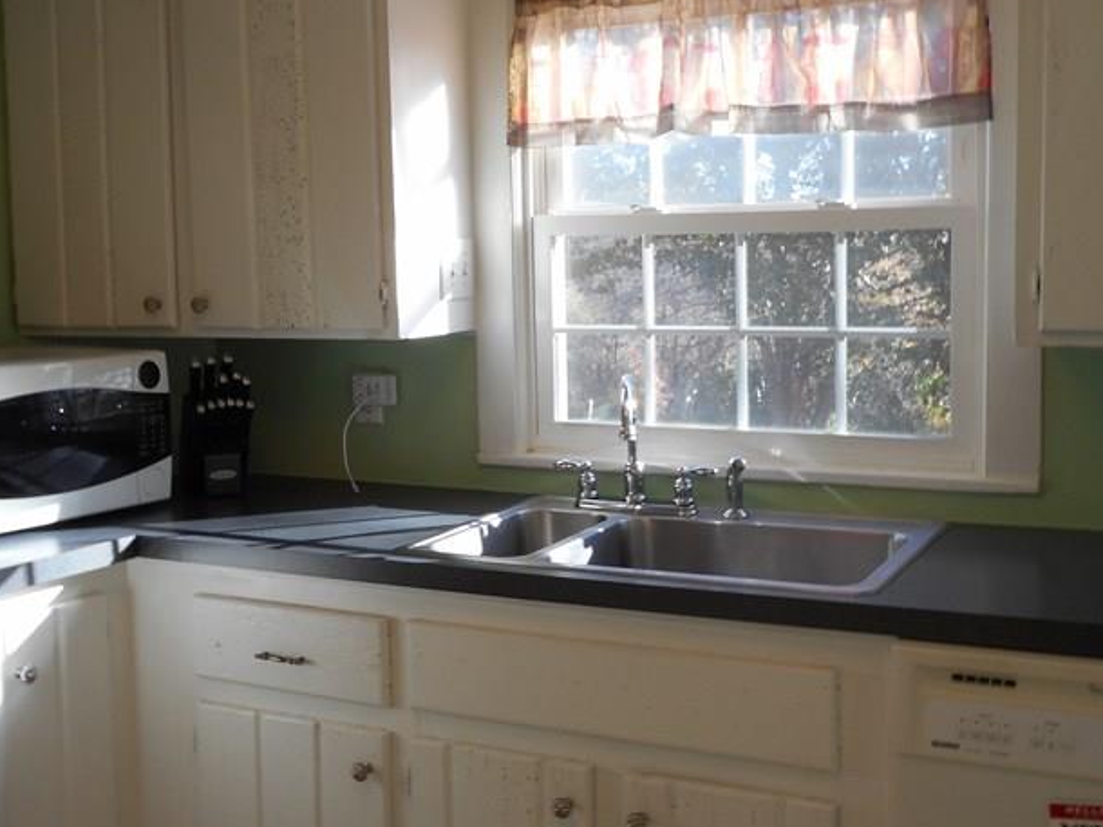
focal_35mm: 42
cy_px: 376
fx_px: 1338
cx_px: 570
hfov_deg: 44.8
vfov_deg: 34.3
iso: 80
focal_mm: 4.5
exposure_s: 1/40
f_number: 3.7
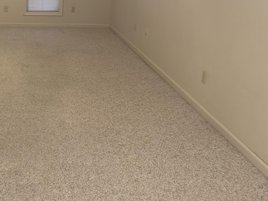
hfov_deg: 34.6
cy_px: 37
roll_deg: +2.2
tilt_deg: -12.2
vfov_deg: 28.4
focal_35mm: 50
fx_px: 387
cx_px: -1
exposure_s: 1/60
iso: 200
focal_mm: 6.86
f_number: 1.78
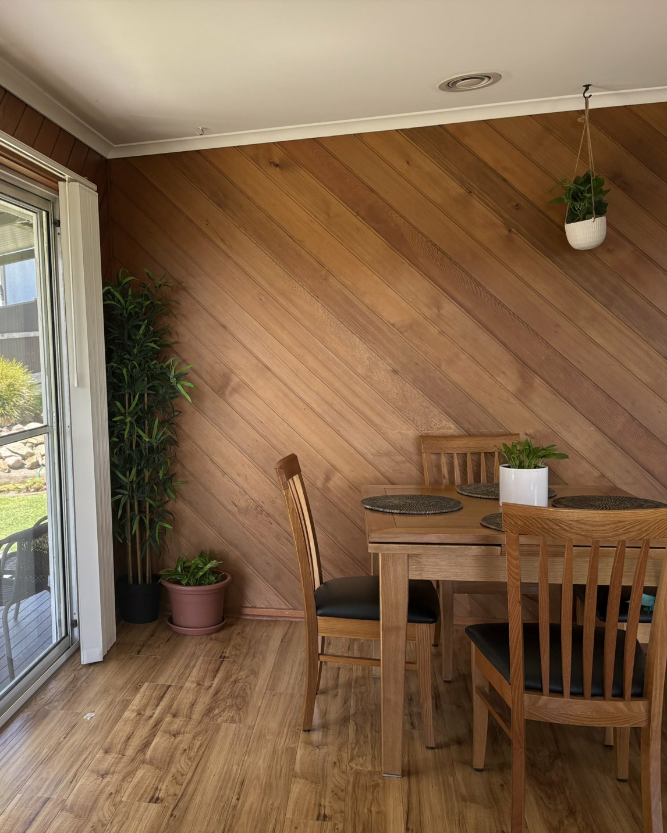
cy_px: 416
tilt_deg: -5.9
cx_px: 147
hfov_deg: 41.7
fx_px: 839
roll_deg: +1.9
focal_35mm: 34
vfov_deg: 52.9
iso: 100
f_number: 1.6
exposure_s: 1/241
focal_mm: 5.96
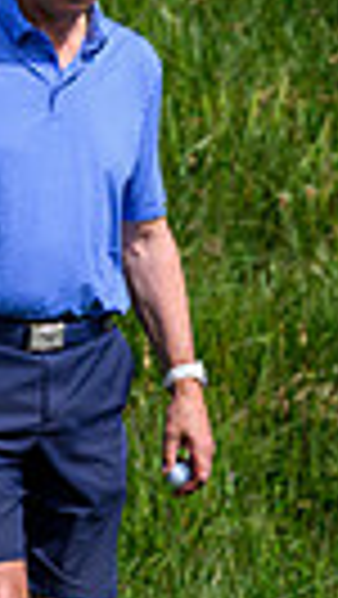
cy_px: 483
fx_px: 29071
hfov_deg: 0.7
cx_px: 897
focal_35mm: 1828
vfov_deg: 1.2
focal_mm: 400
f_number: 4.5
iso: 500
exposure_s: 1/4000
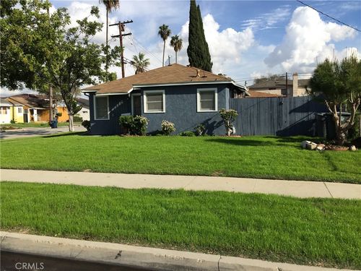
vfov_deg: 48.2
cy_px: 136
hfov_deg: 61.7
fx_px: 302
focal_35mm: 29
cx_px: 180
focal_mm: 4.15
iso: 32
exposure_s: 1/2825
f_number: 2.2
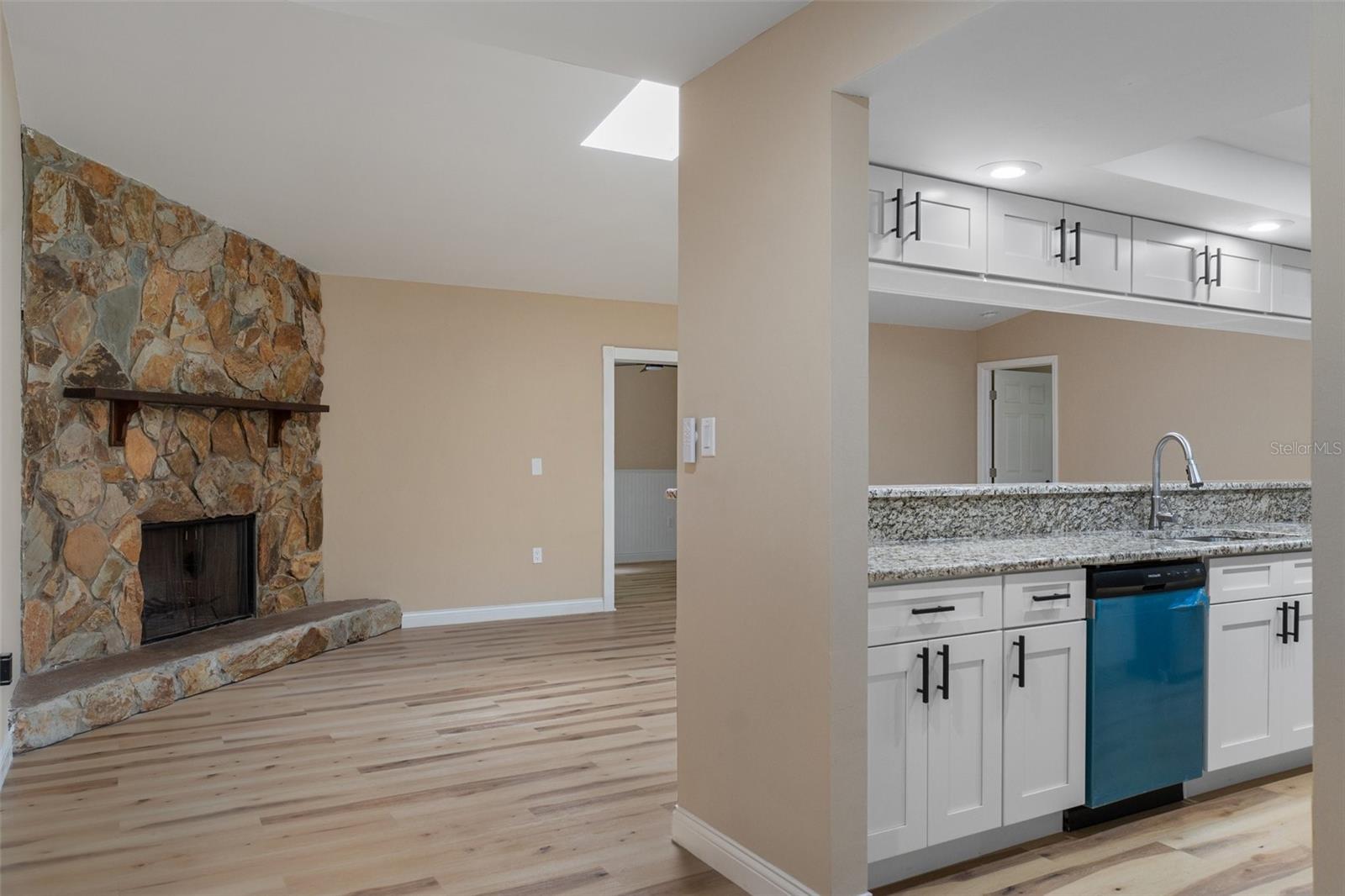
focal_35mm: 26
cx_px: 672
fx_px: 952
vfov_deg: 50.4
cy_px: 448
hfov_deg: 70.4
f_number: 8
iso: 320
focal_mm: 17
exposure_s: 1/8
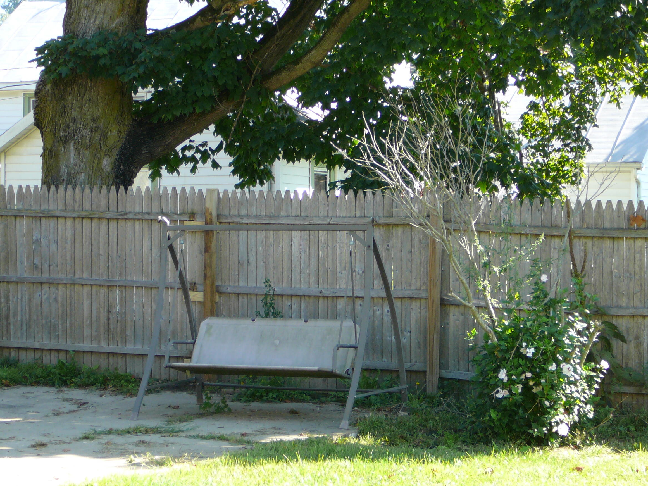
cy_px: 255
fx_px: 1797
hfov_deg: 20.4
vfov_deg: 15.4
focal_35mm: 96
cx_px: 303
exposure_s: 1/80
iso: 80
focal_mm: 13
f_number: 3.8
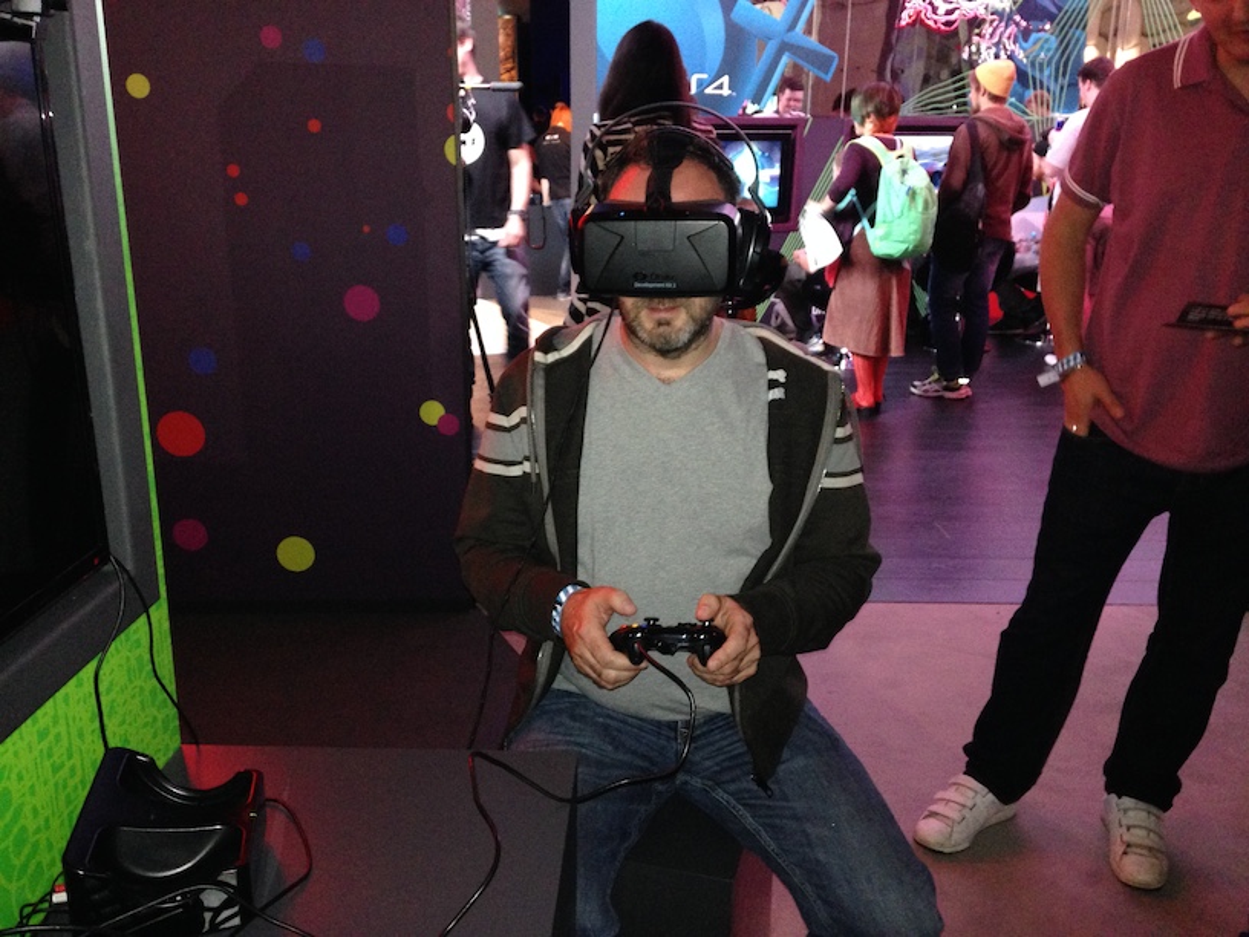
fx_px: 1191
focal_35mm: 33
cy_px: 468
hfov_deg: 55.4
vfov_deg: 42.9
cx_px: 624
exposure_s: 1/16
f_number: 2.4
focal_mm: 4.12
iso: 320
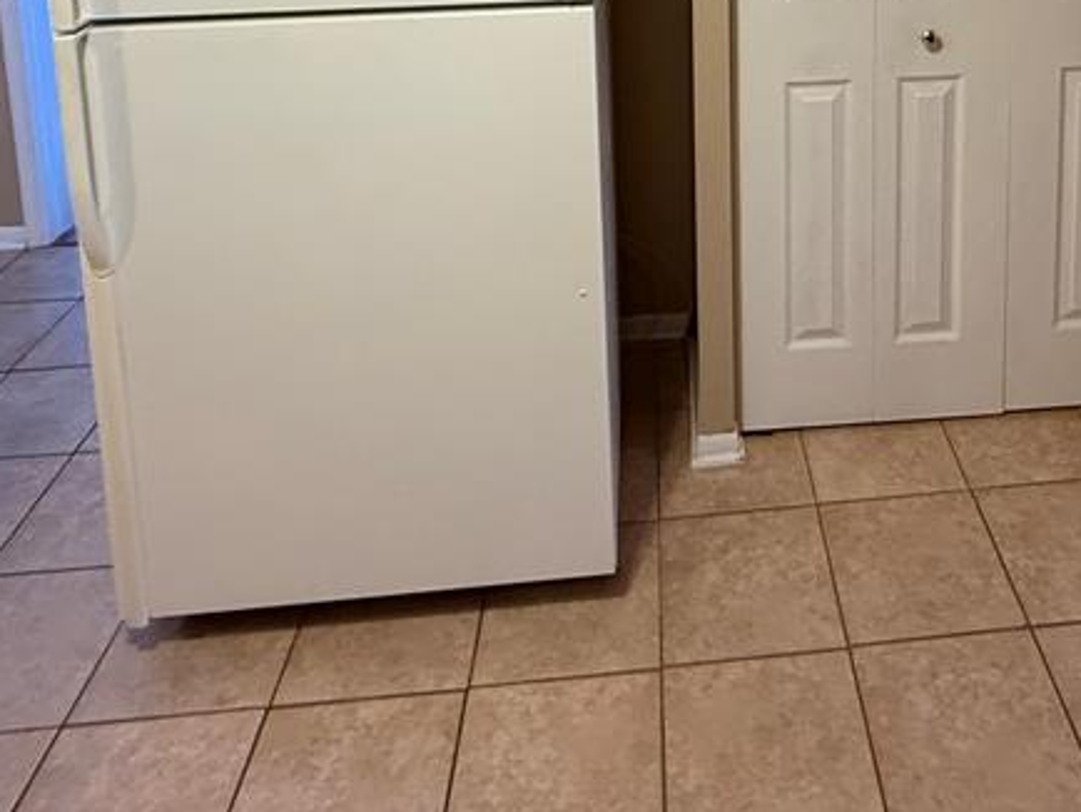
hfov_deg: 54.1
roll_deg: +1.8
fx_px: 1031
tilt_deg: -4.7
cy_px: -137
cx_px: 732
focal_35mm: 33
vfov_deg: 35.1
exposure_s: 1/60
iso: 250
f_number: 2.2
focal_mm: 2.22
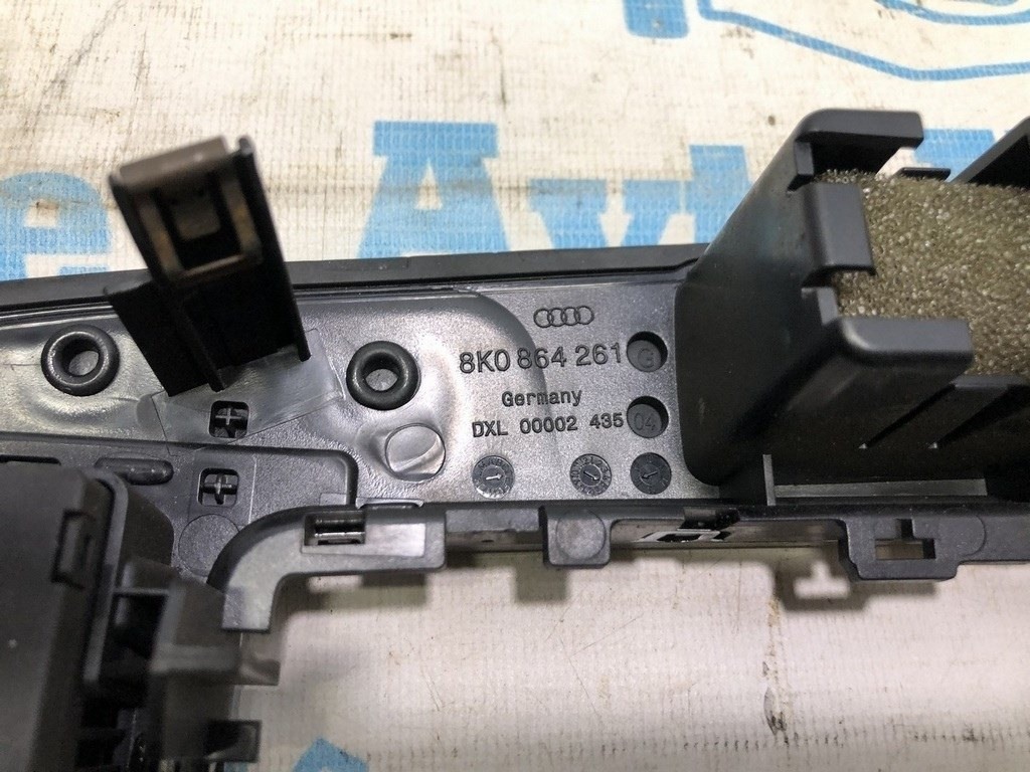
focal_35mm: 28
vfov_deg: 49.7
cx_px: 515
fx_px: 833
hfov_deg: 63.4
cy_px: 386
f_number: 1.8
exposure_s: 1/33
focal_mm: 4
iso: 32
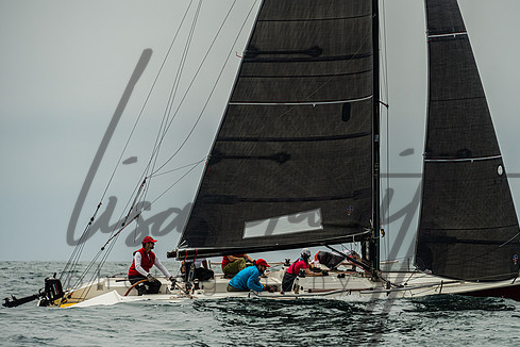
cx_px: 298
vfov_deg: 6.3
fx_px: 3134
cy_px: 215
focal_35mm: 217
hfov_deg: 9.5
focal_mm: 170
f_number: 6.3
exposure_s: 1/2000
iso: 400
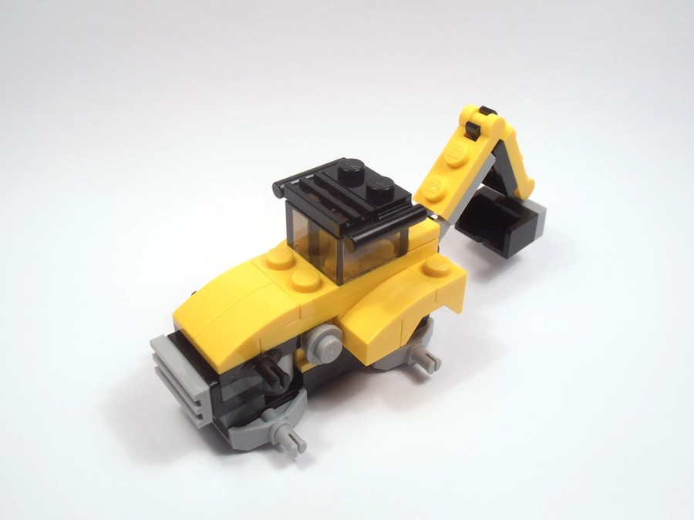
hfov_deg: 50.1
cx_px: 347
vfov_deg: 38.7
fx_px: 742
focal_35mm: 37
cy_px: 260
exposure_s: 1/100
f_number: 3.9
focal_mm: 6.61
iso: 80
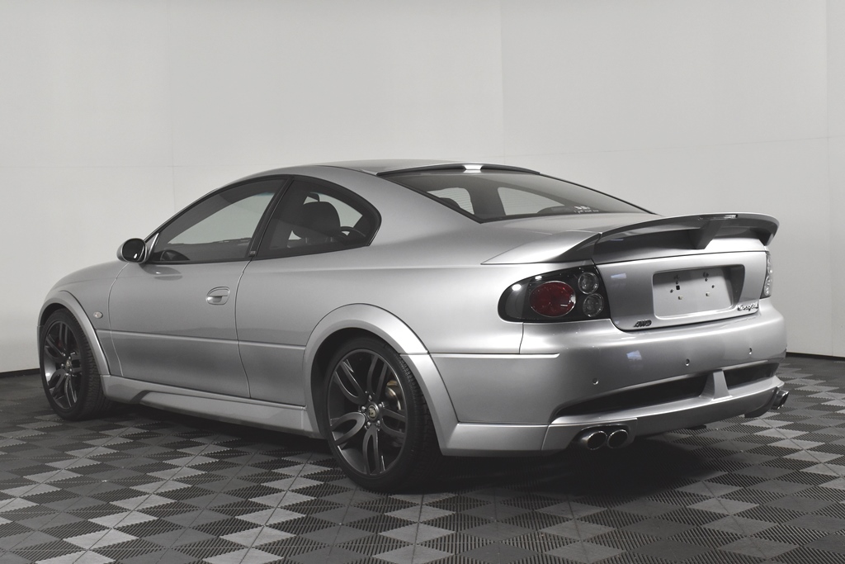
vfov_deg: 26.5
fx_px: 1197
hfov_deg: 38.9
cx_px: 422
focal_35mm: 51
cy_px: 282
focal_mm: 34
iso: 1600
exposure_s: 1/320
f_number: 9
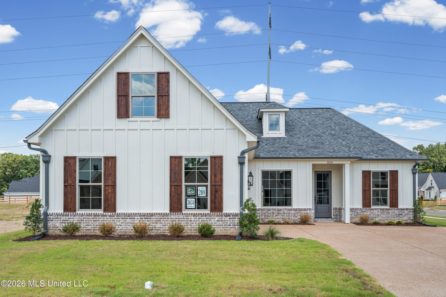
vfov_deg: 42.3
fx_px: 384
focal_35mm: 31
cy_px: 148
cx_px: 223
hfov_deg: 60.3
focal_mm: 31
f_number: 8
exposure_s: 1/500
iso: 640
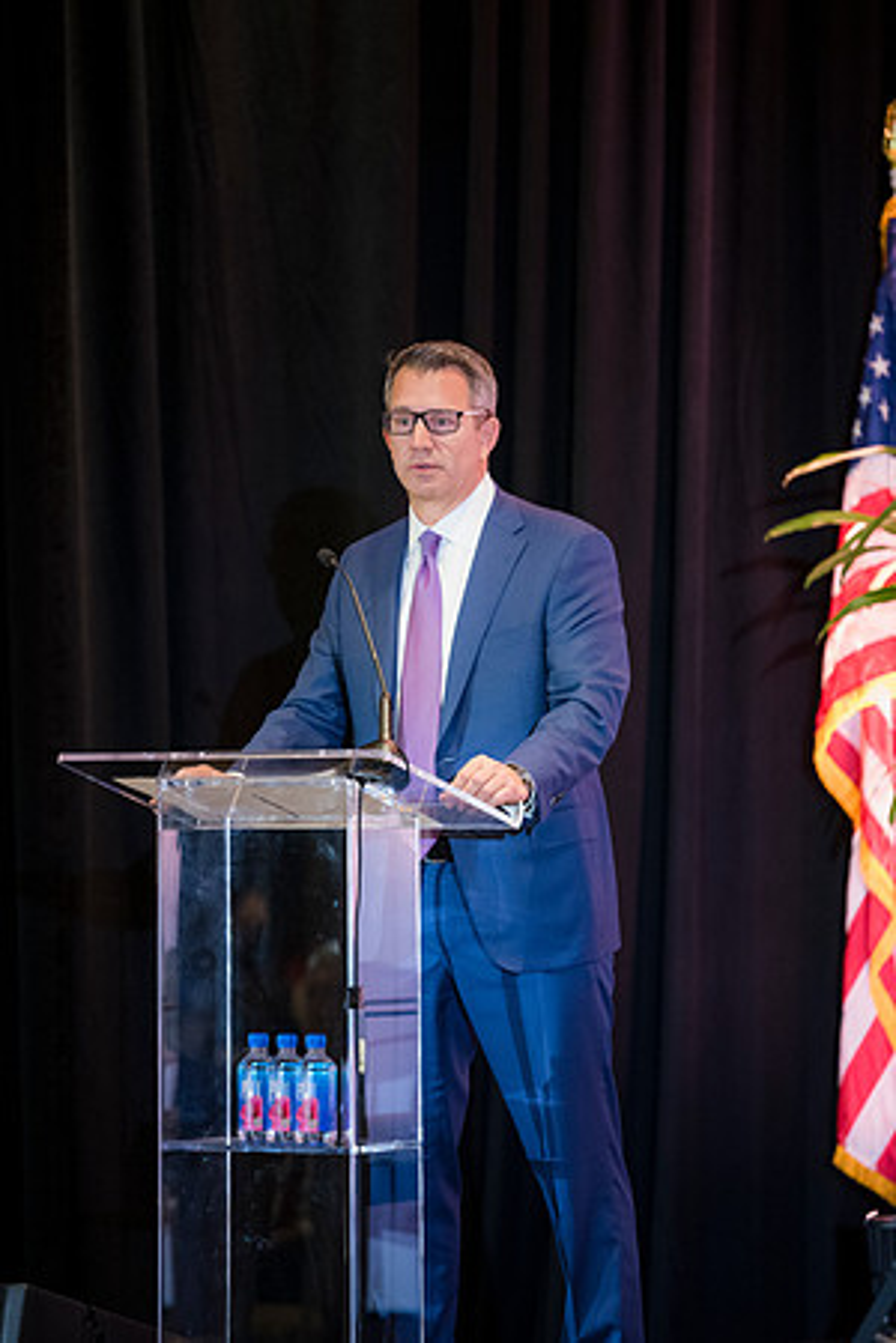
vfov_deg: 10.3
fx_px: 7466
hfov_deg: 6.9
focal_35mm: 200
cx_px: 448
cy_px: 672
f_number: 2.8
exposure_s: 1/160
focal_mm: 200
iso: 5000
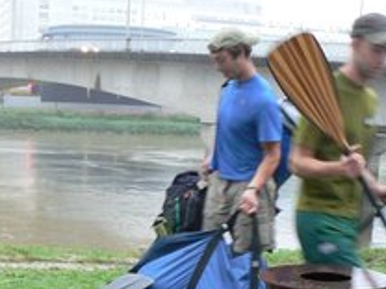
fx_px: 814
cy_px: 269
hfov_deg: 26.5
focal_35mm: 73
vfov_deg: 19.7
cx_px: 117
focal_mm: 6.4
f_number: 2.8
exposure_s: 1/25
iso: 200
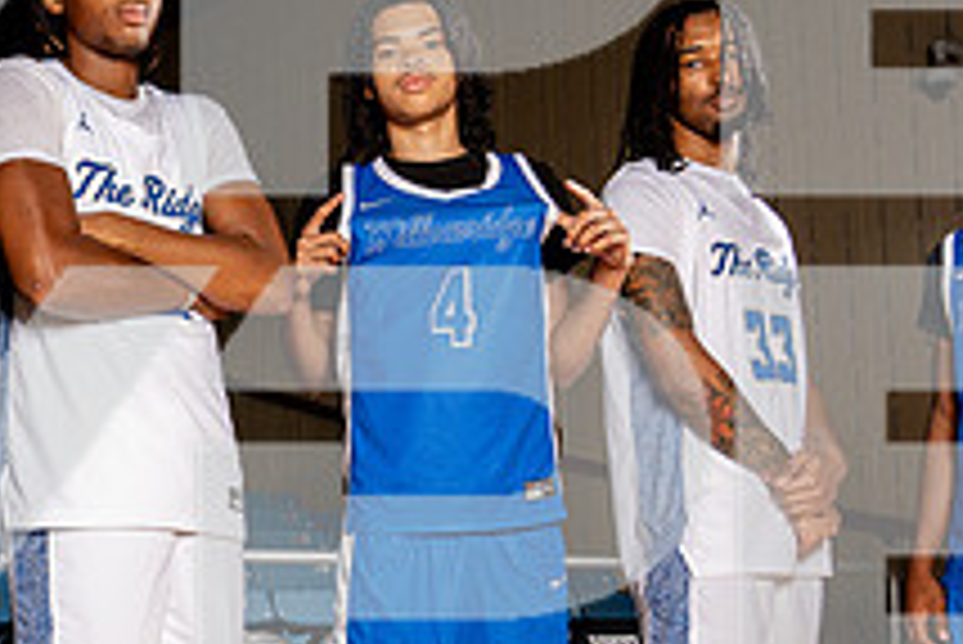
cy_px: 507
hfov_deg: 29.7
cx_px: 108
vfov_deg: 20.7
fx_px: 1740
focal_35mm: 65
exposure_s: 1/125
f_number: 7.1
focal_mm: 24
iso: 160
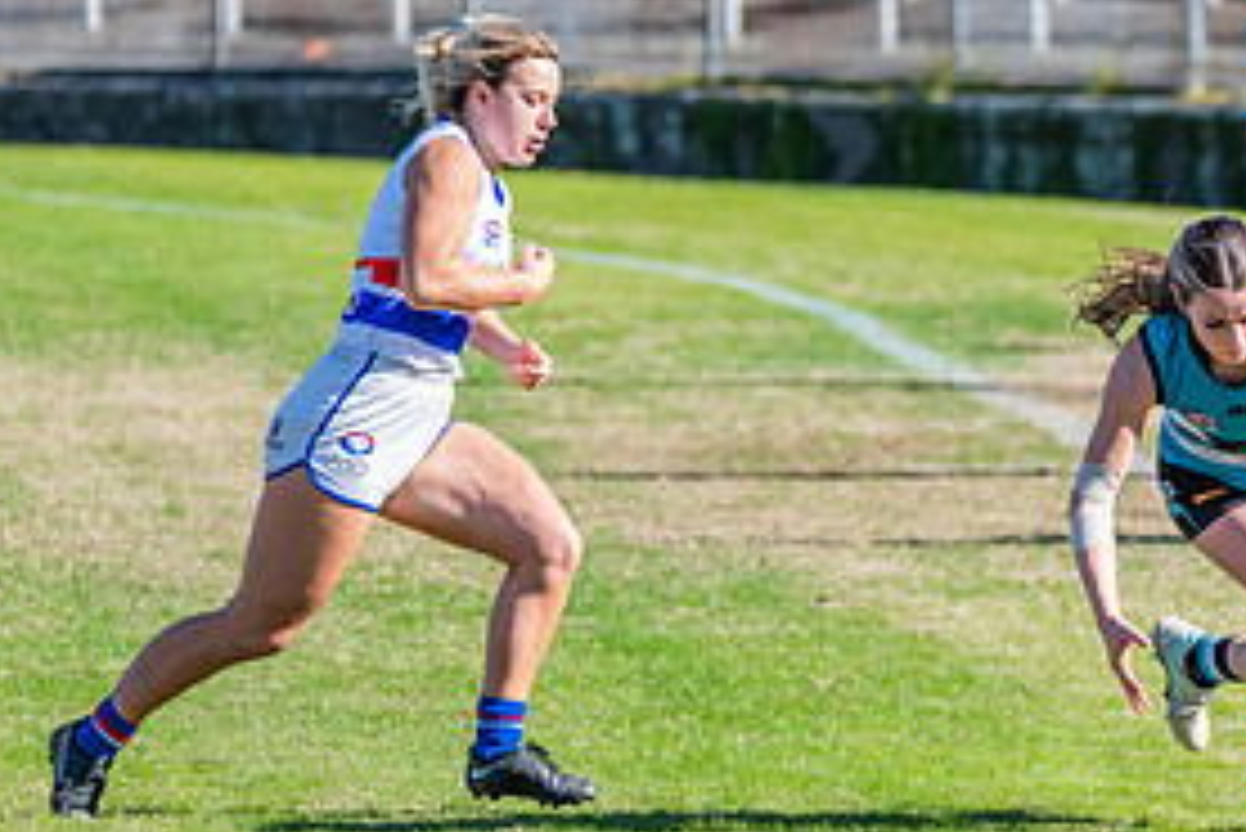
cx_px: 1057
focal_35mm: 731
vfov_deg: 1.9
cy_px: 396
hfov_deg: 2.8
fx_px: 25313
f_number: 7.1
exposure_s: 1/1600
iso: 800
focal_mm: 300
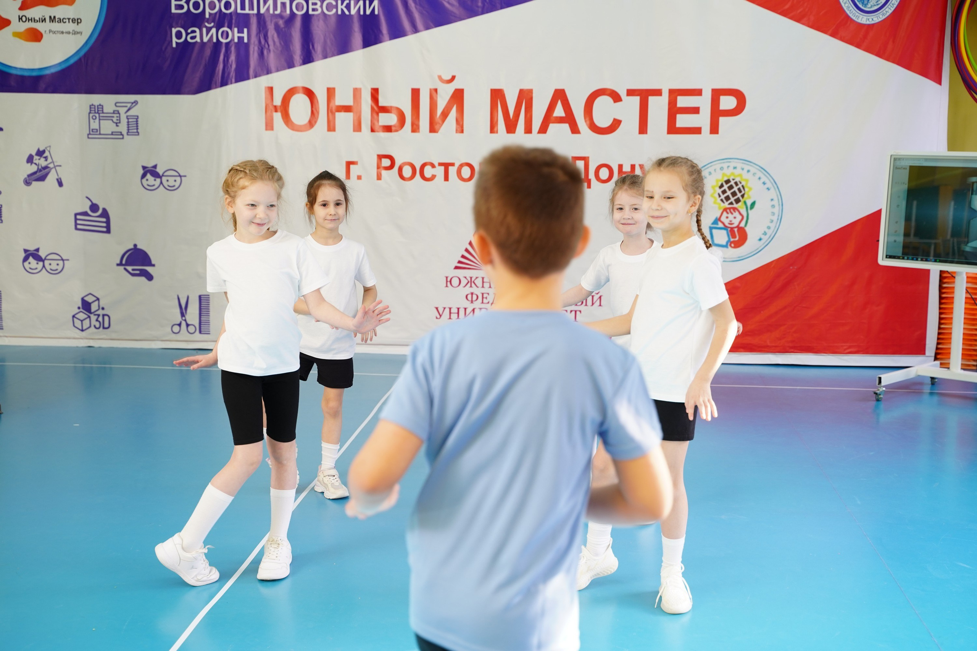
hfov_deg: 41.9
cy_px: 326
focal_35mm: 47
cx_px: 488
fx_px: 1276
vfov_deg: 28.7
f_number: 3.5
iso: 400
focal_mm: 47
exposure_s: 1/160
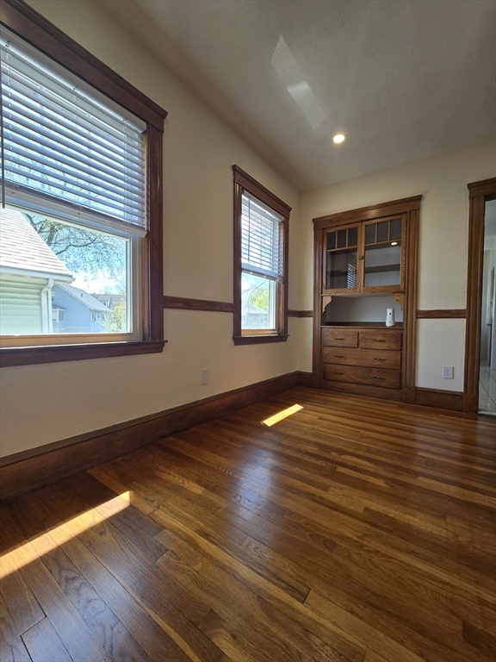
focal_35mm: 13
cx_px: 248
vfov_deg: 106.2
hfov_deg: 89.9
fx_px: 248
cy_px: 331
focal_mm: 2.2
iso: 50
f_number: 2.2
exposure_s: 1/128
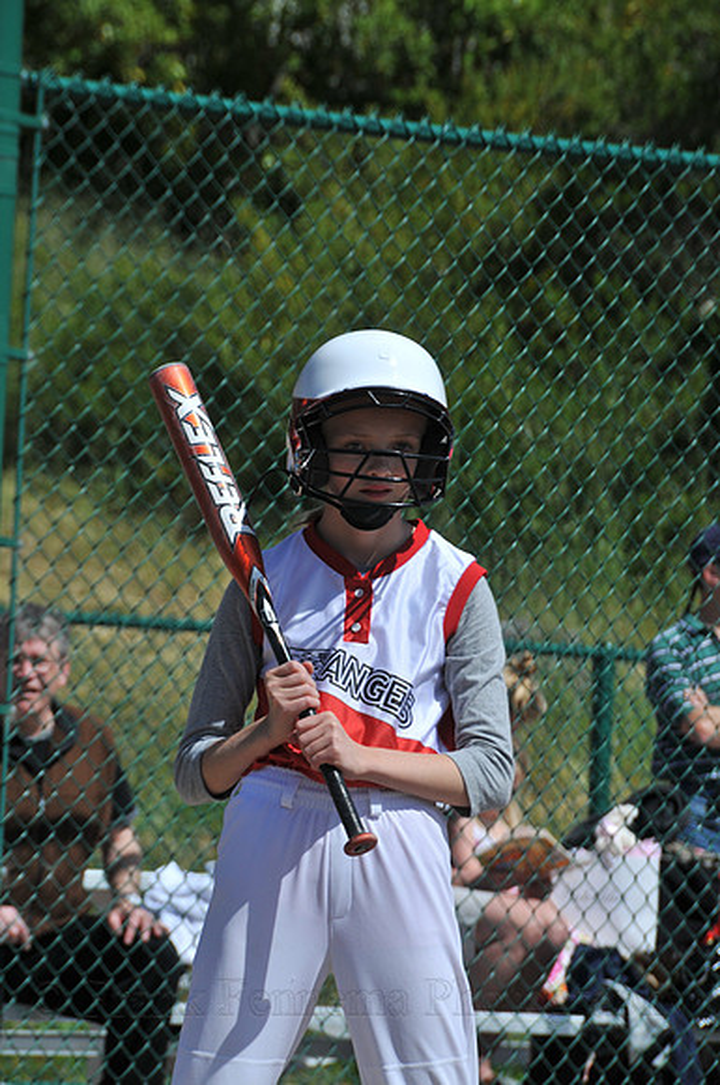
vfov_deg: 6.9
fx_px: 9026
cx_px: 360
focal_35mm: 300
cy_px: 542
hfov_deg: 4.6
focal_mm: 200
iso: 200
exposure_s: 1/250
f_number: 11
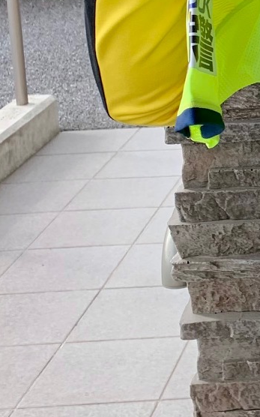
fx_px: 1135
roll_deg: +0.6
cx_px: 565
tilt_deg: -11.6
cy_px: -94
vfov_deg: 19.5
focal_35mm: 100
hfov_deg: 11.4
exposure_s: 1/270
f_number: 1.8
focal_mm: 4.25
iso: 25
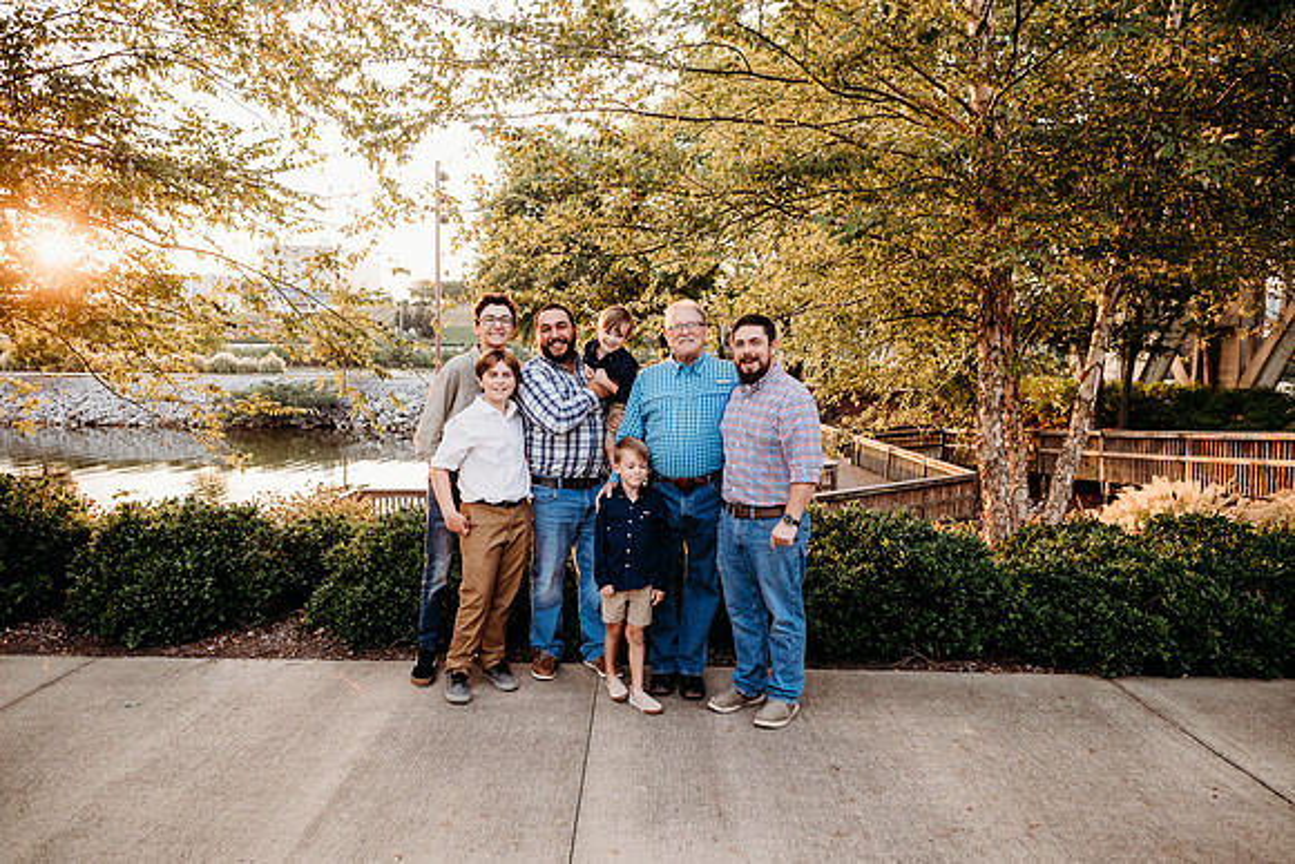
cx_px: 648
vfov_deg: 53.2
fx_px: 863
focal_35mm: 24
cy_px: 432
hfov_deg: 73.7
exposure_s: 1/200
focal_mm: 24
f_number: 3.2
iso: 320
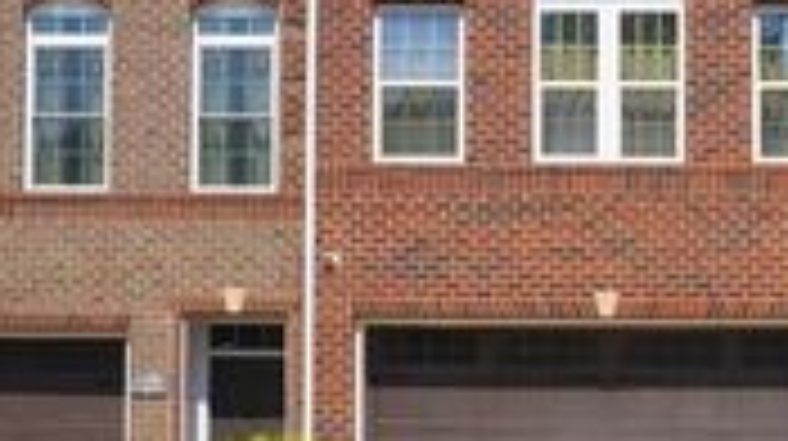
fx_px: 1503
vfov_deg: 16.7
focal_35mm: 72
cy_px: 146
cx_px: 752
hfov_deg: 28.0
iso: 100
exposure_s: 1/400
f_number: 7.1
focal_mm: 16
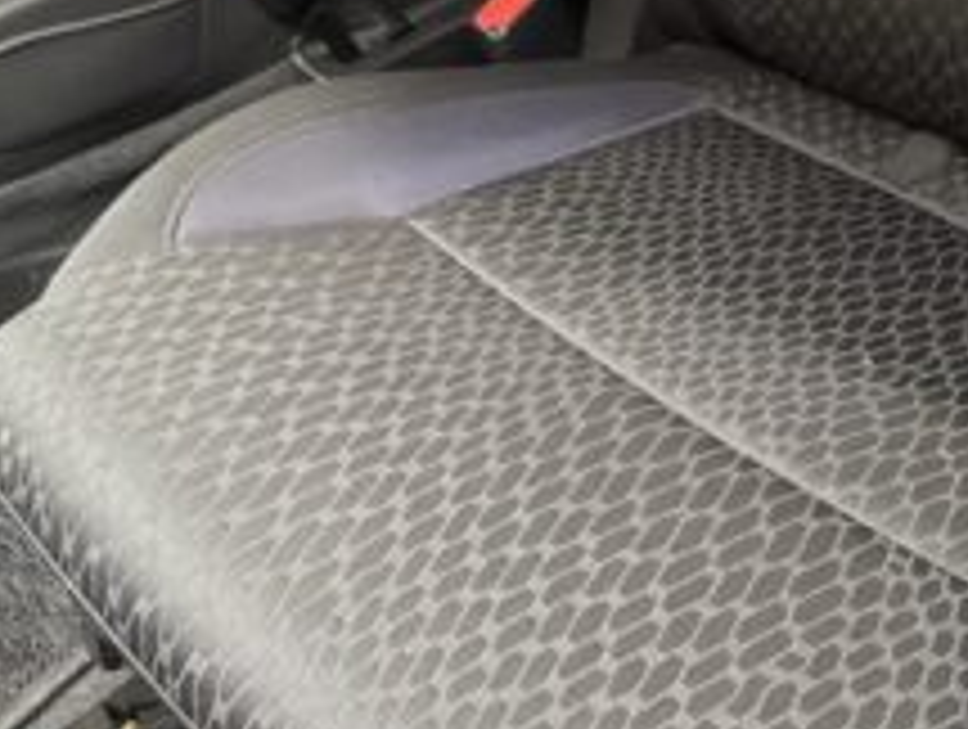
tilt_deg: -23.8
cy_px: -162
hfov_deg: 36.7
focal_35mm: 52
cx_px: 554
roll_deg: +0.5
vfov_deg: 25.1
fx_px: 1457
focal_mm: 2.22
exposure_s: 1/17
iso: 800
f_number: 2.2
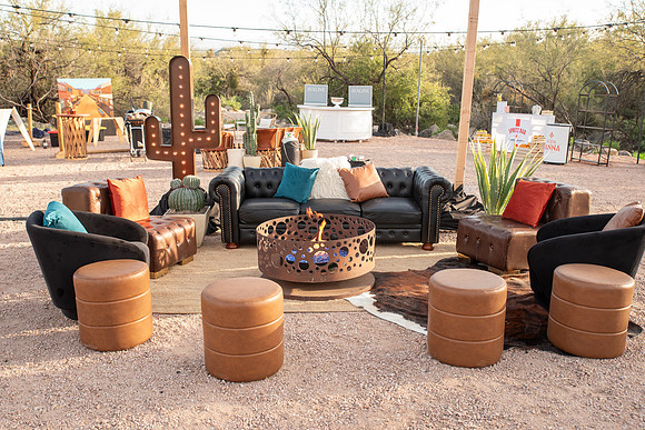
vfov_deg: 37.3
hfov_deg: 53.6
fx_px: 638
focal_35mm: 36
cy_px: 215
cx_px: 319
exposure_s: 1/200
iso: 400
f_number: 5.6
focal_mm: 35
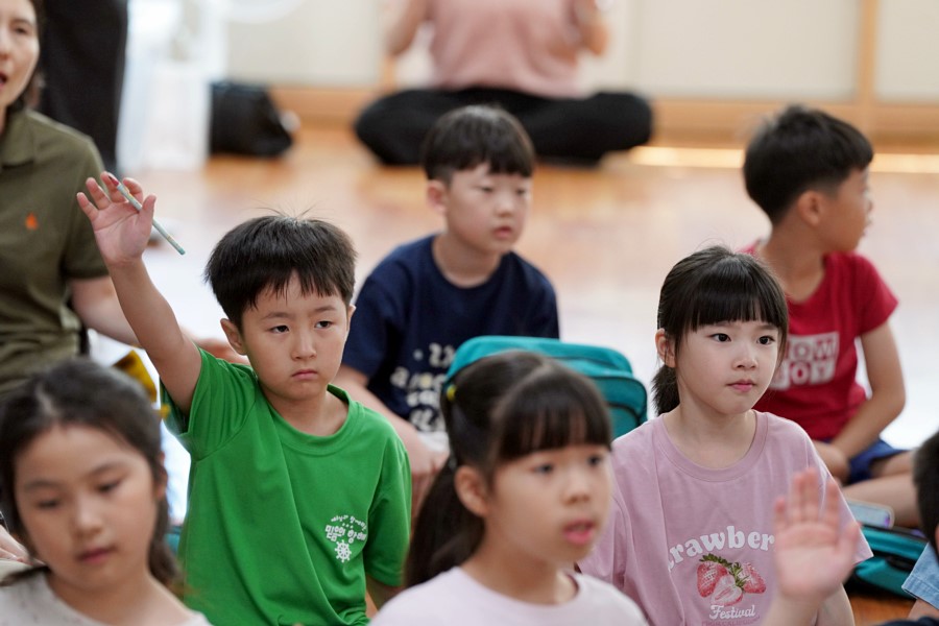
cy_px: 313
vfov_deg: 6.9
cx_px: 470
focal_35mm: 200
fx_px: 5216
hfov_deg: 10.3
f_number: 4
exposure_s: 1/250
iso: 2500
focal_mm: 200
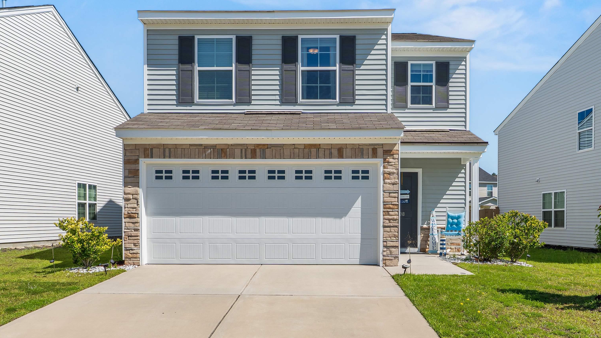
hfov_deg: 94.2
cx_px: 303
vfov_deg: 62.3
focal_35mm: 18
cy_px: 161
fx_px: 279
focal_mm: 11
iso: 200
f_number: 6.3
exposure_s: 1/250
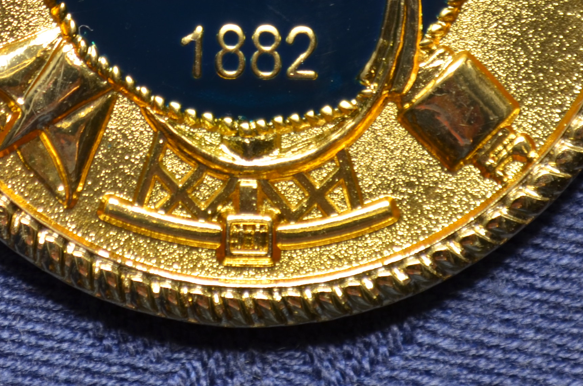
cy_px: -81
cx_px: 249
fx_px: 3821
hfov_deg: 8.7
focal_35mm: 236
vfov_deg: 5.8
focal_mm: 55
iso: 160
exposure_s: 1/4
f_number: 8
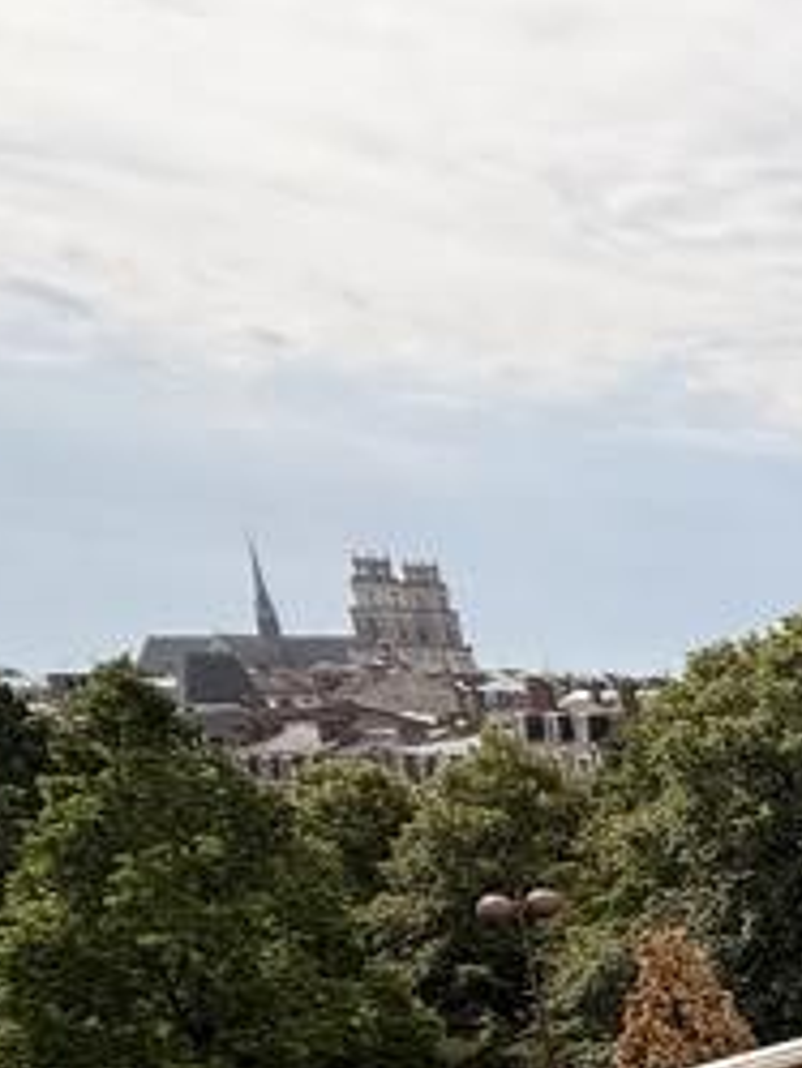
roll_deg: +0.4
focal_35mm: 45
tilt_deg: -12.4
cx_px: 1647
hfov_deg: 18.5
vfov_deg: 38.6
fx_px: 1389
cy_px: 995
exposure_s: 1/1613
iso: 64
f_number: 2.2
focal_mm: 2.22
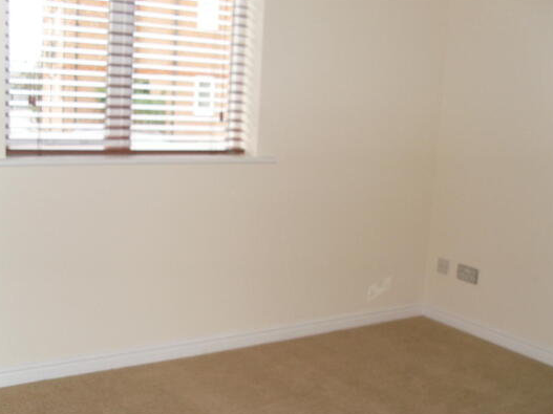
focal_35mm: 42
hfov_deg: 44.8
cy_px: 222
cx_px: 283
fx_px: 671
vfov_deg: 34.3
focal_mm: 6.3
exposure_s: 1/45
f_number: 3
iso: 100
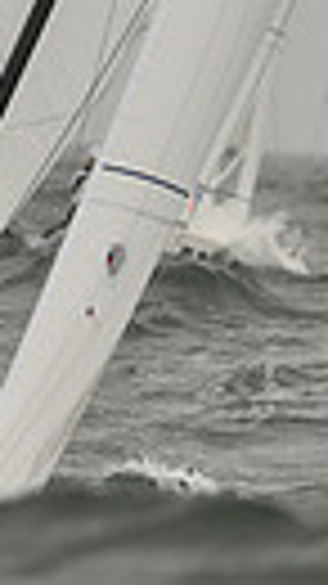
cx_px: 108
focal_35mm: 1402
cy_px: 254
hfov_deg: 0.9
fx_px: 21706
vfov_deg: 1.5
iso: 400
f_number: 5.6
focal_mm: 300
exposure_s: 1/1000
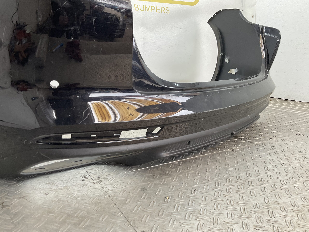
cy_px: 116
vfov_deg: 48.2
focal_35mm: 29
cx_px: 154
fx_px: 259
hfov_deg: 61.7
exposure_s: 1/100
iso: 40
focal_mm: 3
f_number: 1.8
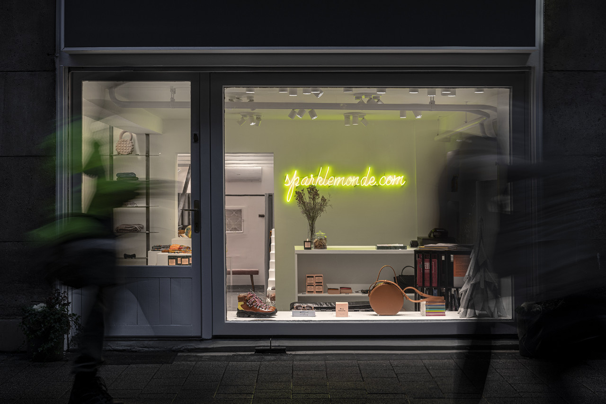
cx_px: 303
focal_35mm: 52
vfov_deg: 26.0
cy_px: 202
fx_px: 875
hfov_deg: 38.2
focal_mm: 52
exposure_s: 1/4
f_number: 9
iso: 100
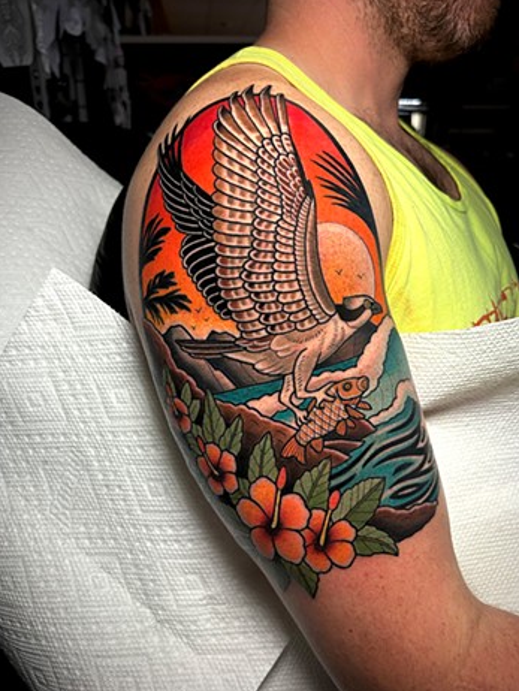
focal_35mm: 27
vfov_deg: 65.3
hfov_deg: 51.4
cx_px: 265
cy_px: 341
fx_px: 539
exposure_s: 1/60
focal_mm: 5.7
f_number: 1.5
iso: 250
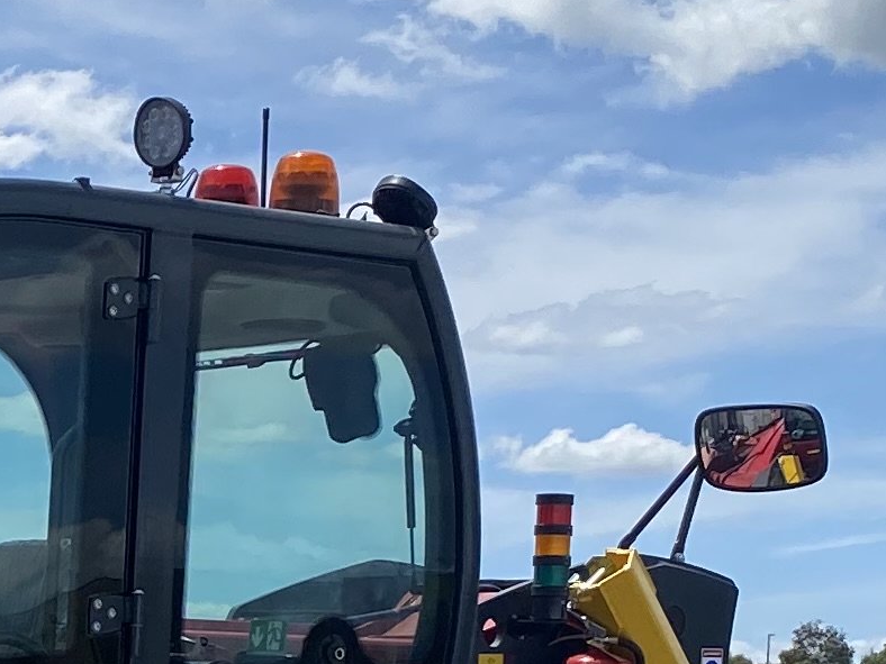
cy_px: 829
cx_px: -455
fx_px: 3404
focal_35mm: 133
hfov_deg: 13.9
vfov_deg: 10.9
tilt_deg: -0.8
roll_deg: -3.1
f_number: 1.8
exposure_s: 1/4444
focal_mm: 4.25
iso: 32
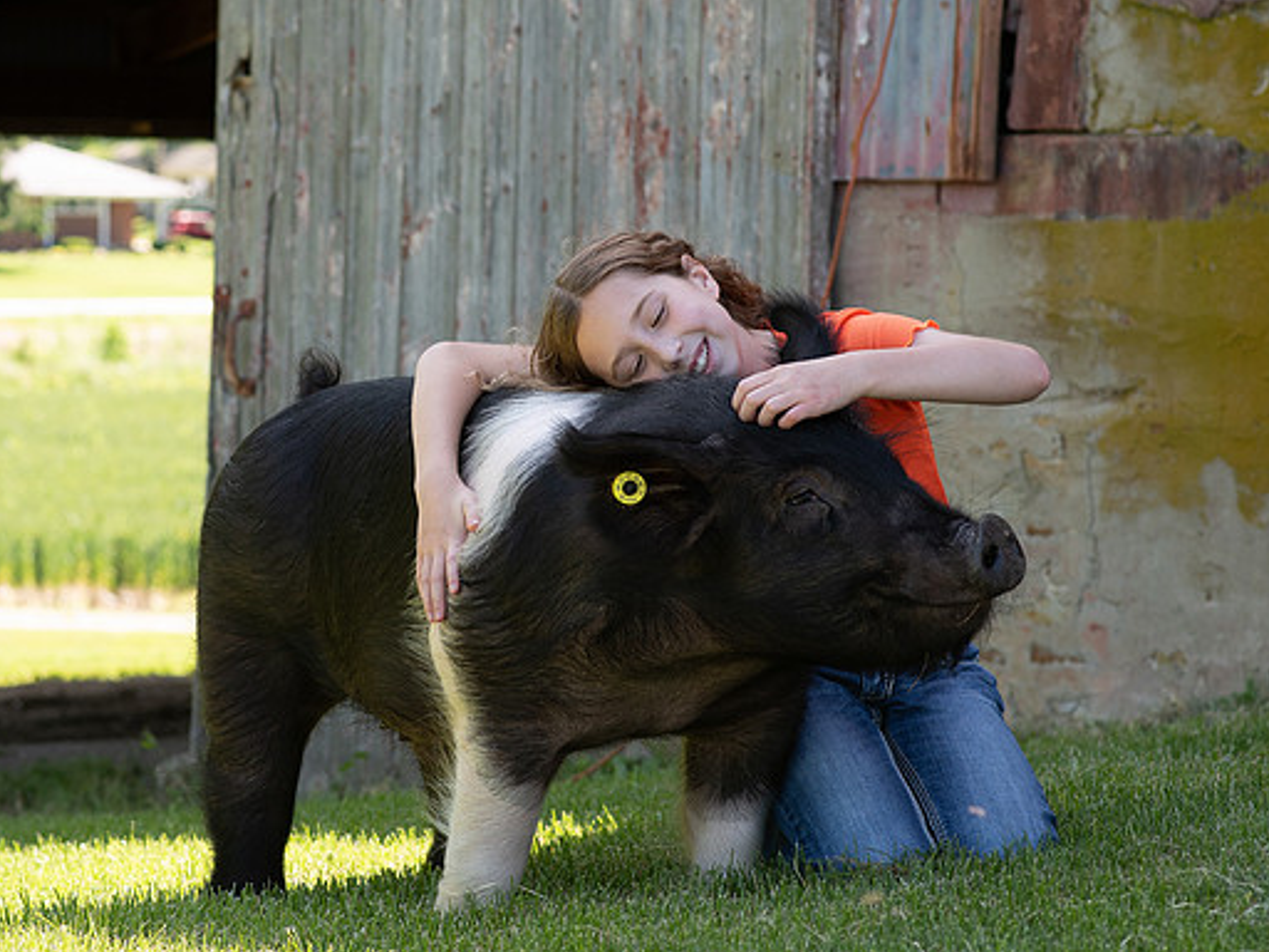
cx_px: 440
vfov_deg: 10.4
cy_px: 365
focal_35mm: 142
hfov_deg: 13.9
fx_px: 5206
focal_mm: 85
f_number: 5.6
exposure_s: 1/200
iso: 220
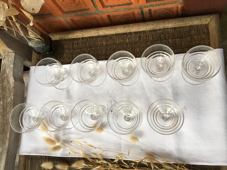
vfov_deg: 48.2
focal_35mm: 29
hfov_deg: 61.7
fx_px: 190
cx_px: 114
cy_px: 85
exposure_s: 1/33
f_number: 2.2
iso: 32
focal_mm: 4.15
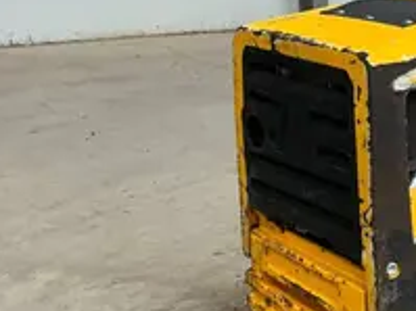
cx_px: 485
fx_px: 841
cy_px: 196
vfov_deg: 20.9
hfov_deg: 25.3
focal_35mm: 70
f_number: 1.8
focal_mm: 3
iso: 80
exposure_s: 1/60
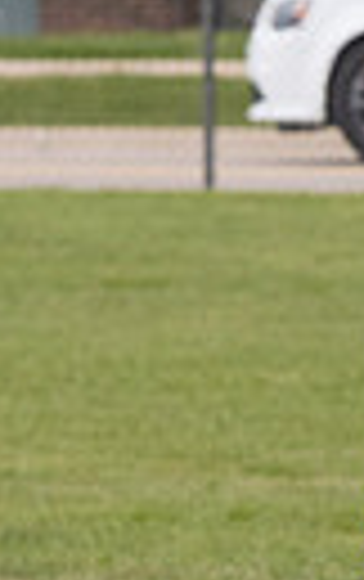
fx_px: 14095
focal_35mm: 891
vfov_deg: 2.4
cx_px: 503
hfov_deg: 1.5
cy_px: 490
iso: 640
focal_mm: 130
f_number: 5.6
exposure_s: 1/1600
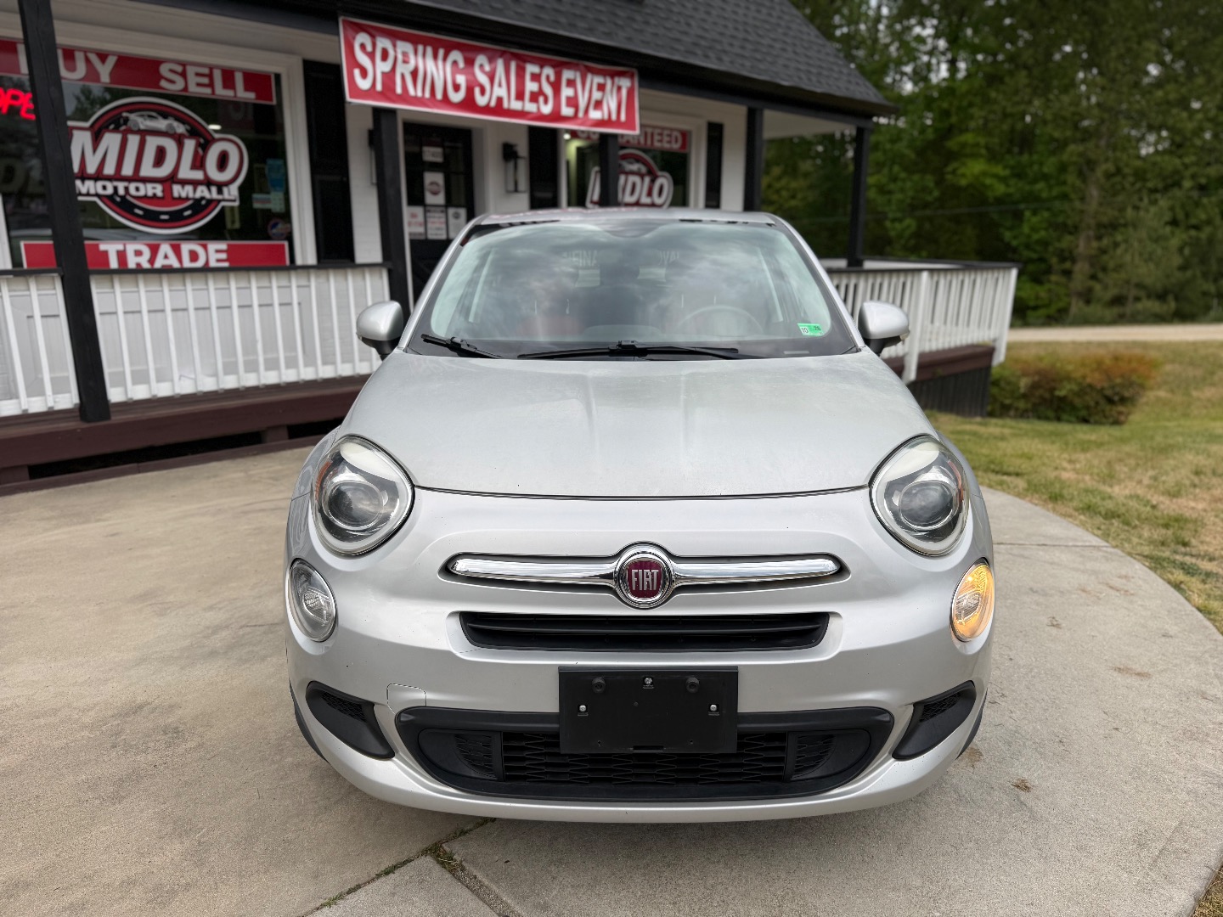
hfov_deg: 71.6
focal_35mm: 24
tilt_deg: -13.4
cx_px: 612
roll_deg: -0.3
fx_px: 848
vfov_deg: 56.8
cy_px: 458
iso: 80
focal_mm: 6.76
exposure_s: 1/445
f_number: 1.78
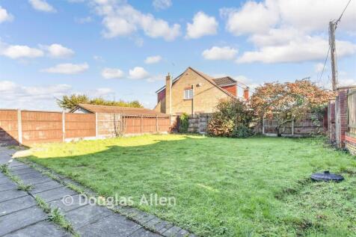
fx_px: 158
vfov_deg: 73.7
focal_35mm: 16
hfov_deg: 96.8
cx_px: 178
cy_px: 118
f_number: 7.1
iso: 400
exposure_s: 1/400
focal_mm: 11
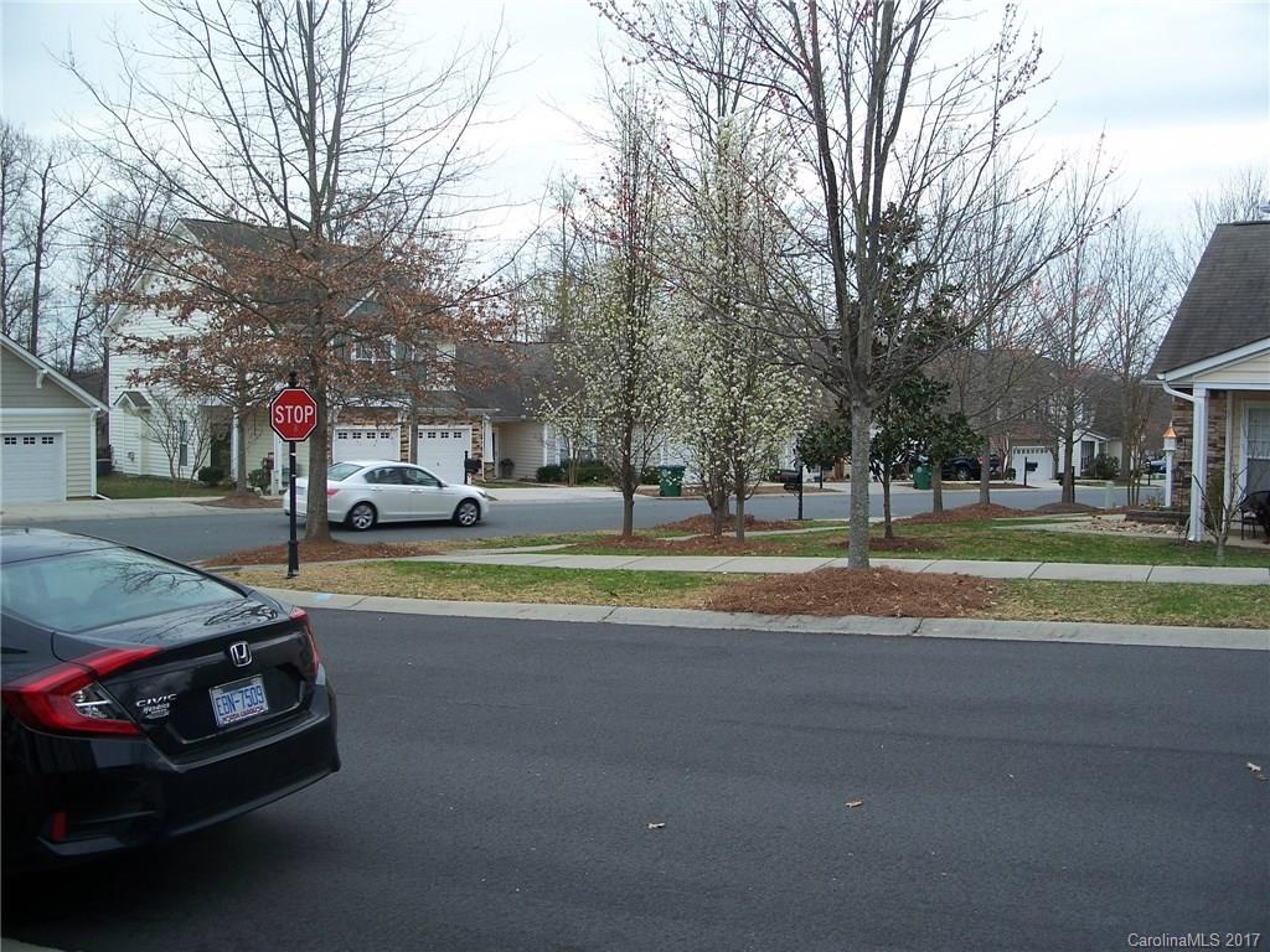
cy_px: 476
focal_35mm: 37
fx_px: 1357
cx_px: 635
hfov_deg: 50.1
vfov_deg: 38.7
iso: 64
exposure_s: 1/100
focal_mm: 7.8
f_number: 2.8
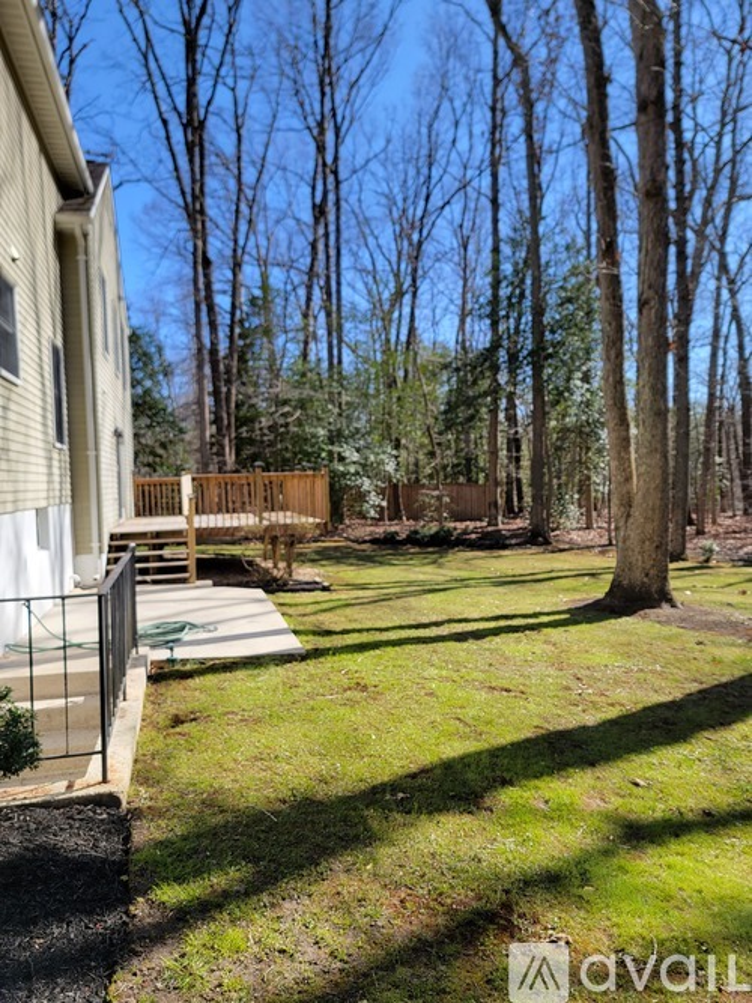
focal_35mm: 24
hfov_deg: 56.8
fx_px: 695
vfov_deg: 71.6
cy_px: 502
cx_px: 376
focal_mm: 6.7
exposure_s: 1/332
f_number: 1.8
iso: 16
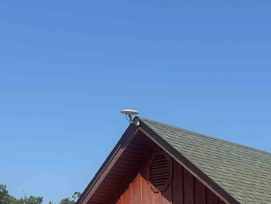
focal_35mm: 78
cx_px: 309
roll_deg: -0.8
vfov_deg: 16.8
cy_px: 323
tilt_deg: -2.8
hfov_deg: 23.3
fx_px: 611
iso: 80
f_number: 1.78
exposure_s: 1/4975
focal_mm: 6.76
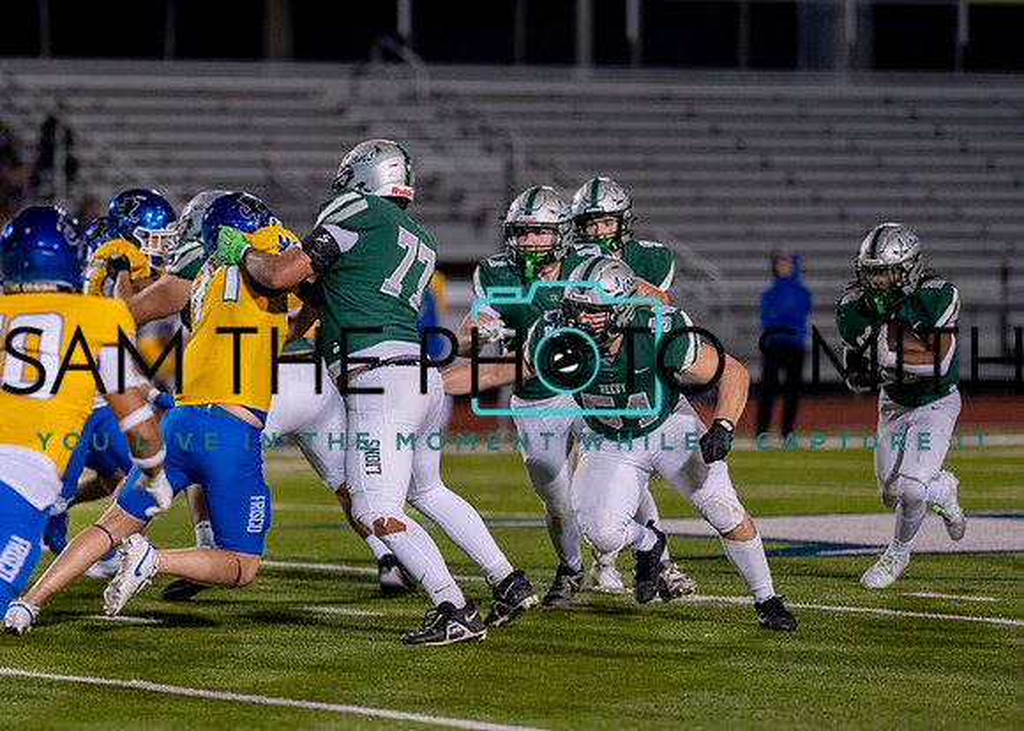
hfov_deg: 8.1
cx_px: 355
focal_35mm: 247
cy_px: 296
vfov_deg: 5.8
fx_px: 7196
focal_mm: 135
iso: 1600
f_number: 1.8
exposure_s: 1/1250
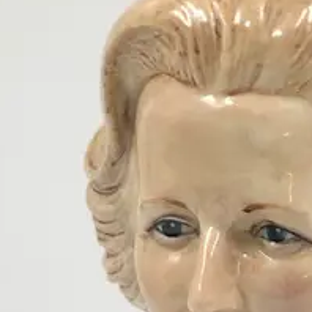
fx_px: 2651
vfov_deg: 6.5
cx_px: 276
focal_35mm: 260
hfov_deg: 6.7
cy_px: 637
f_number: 2.8
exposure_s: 1/100
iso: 32
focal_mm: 6.6
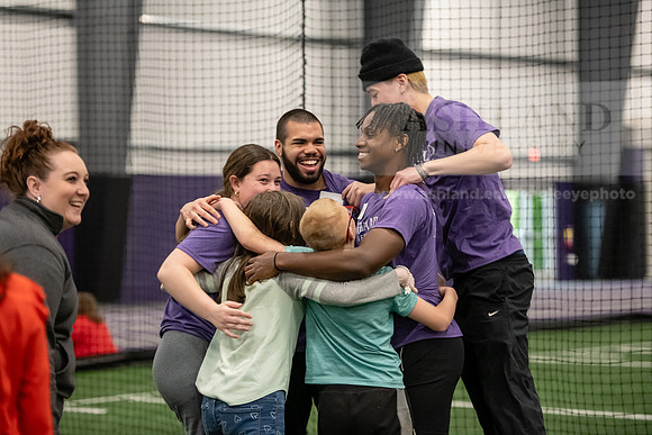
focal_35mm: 116
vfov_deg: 11.8
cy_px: 218
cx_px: 326
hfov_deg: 17.6
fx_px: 2101
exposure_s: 1/320
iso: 4000
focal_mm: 116
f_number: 3.2
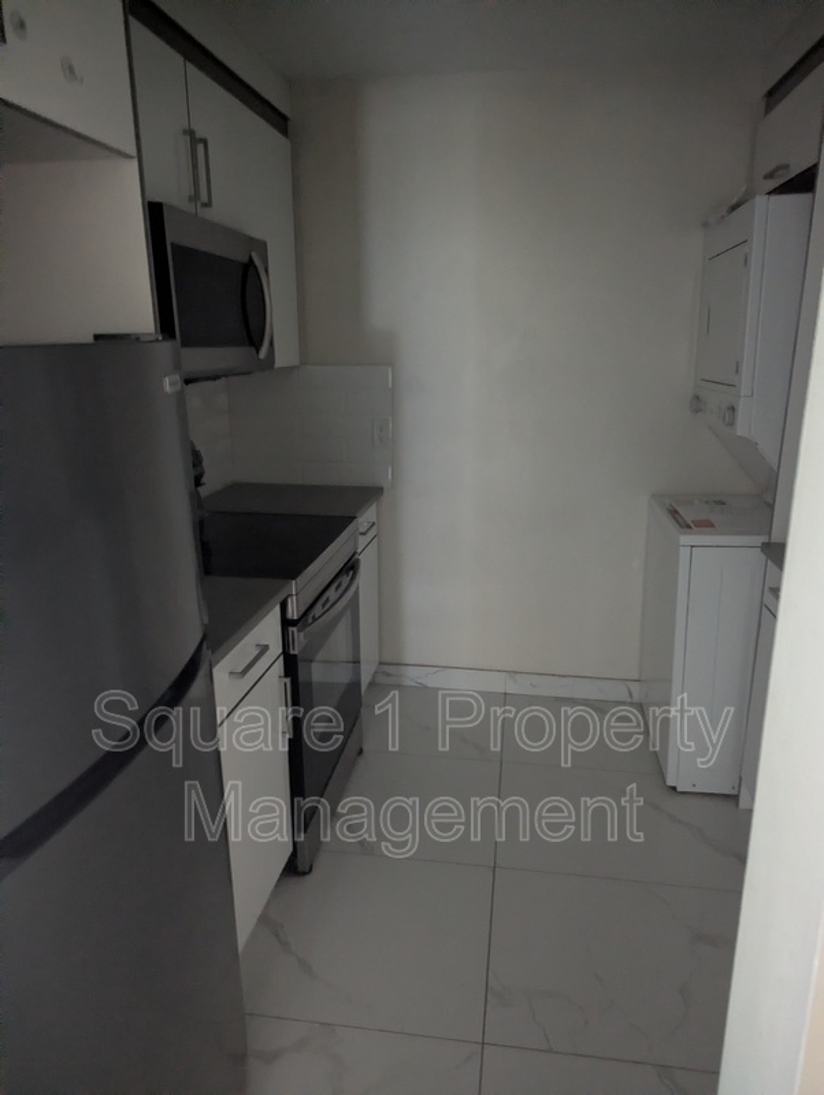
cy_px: 548
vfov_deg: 71.5
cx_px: 412
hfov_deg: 56.9
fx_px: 760
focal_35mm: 24
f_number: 1.85
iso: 3814
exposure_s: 1/16.8
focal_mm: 6.81
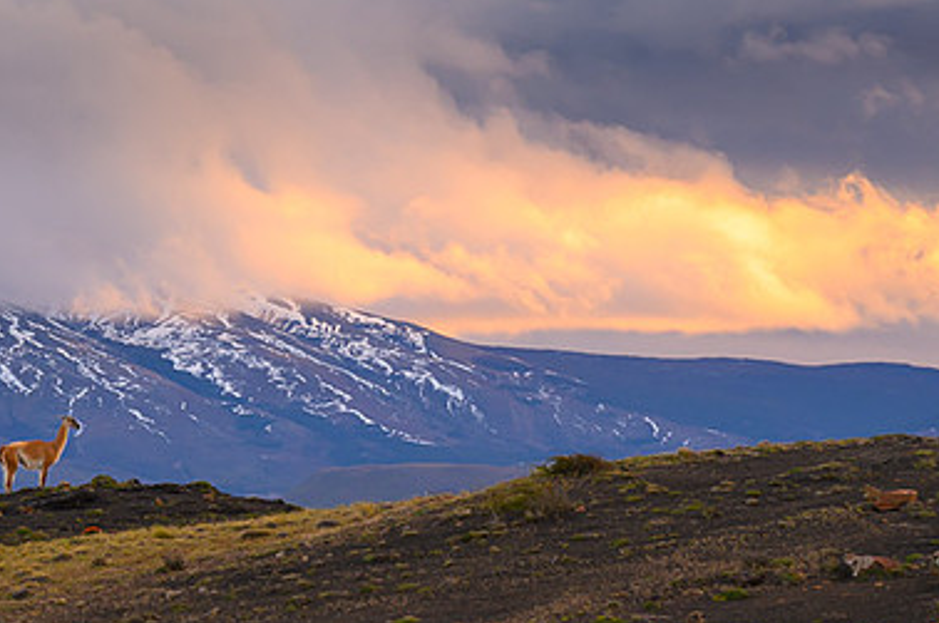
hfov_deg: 7.3
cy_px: 181
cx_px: 335
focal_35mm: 284
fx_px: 7398
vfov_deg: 4.8
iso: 800
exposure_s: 1/640
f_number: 5.6
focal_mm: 185
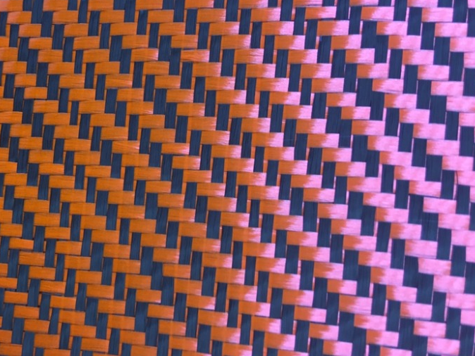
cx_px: 137
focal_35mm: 43
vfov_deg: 33.5
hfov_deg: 42.9
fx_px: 590
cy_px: 141
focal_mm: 4.15
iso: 40
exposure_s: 1/17
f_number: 2.2
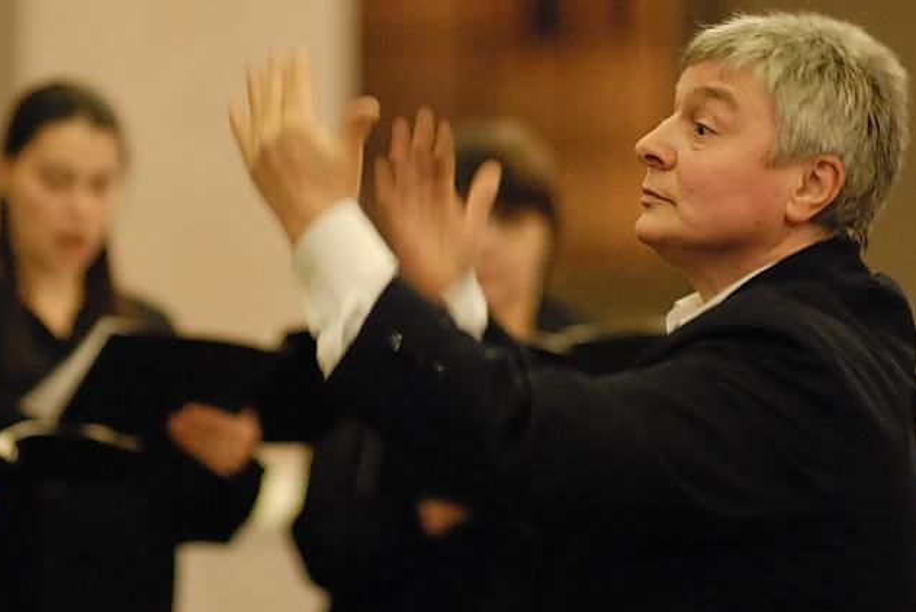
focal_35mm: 182
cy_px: 321
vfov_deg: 7.6
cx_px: 499
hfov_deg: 11.3
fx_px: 4628
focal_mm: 85
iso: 1600
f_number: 1.4
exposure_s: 1/80
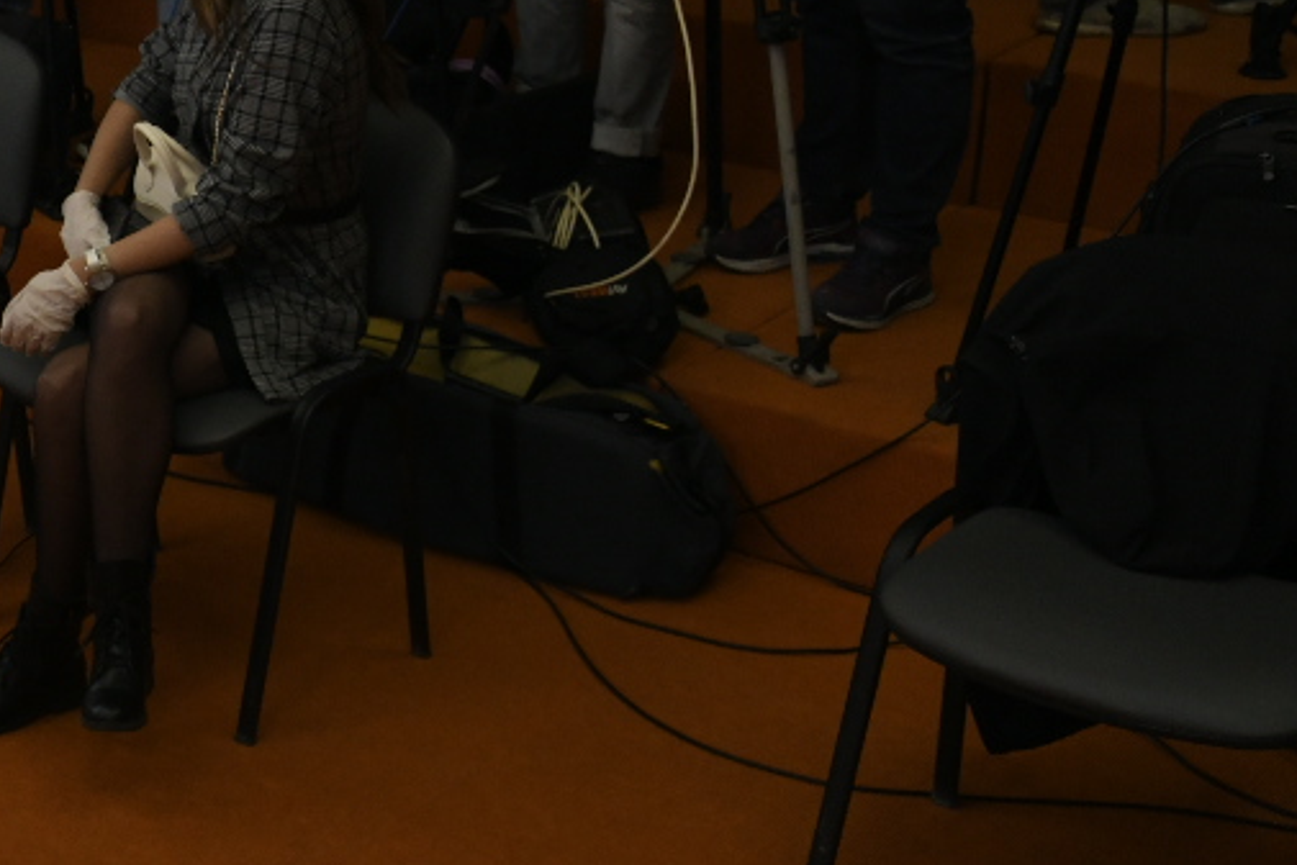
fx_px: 2775
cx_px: -696
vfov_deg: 17.6
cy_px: 203
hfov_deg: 21.6
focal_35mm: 77
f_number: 4
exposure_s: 1/320
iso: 1600
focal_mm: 24
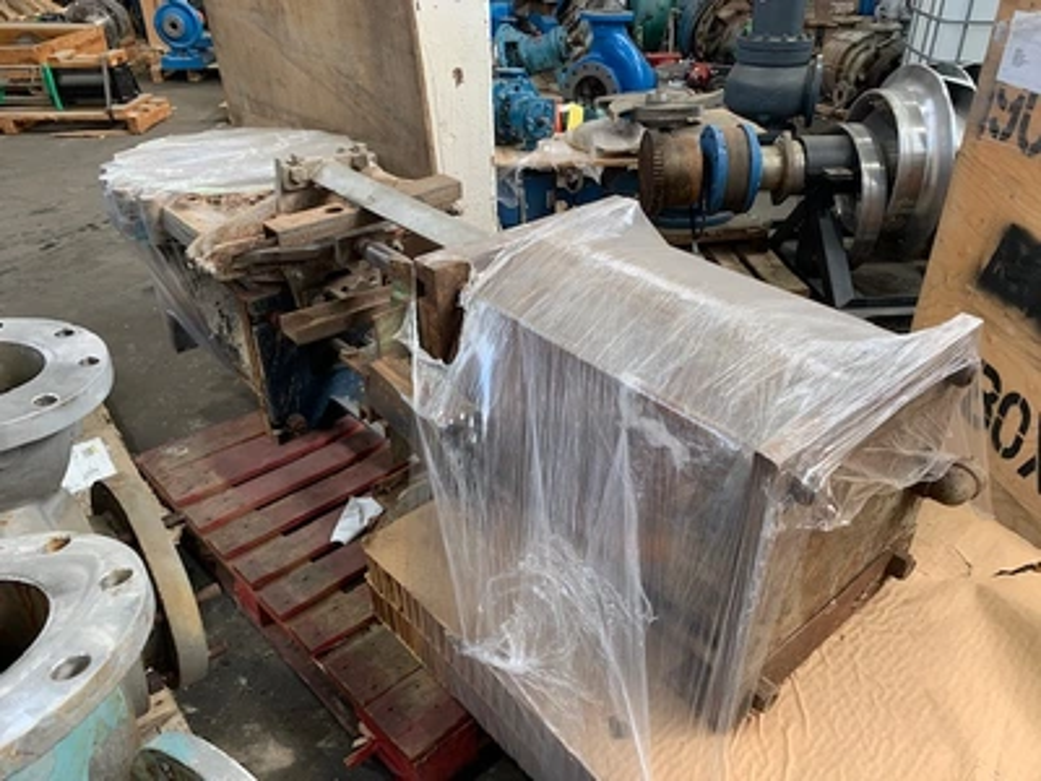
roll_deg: +0.1
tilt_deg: -29.3
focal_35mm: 26
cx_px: 520
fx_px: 782
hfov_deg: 67.3
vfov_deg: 53.1
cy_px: 390
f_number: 1.8
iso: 100
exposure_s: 1/97
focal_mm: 4.25
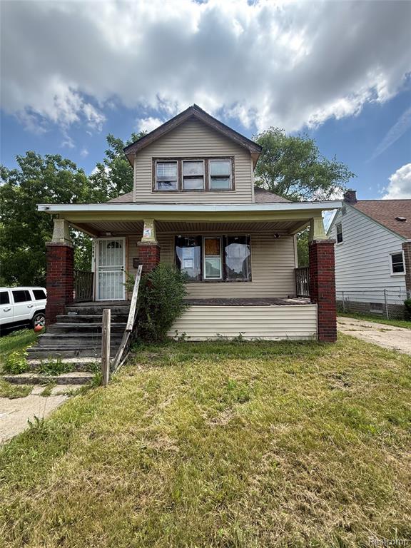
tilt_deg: +5.4
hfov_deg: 85.7
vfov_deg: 102.1
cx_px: 206
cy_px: 274
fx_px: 222
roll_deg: -0.3
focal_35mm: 14
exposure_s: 1/518
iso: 50
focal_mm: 2.22
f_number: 2.2
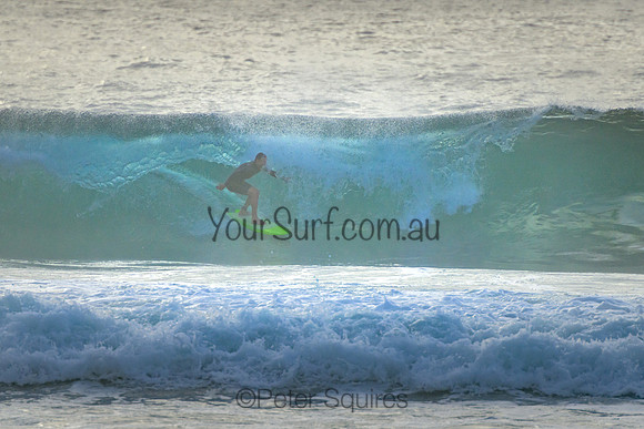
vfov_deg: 2.5
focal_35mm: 550
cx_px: 310
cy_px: 192
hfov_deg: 3.7
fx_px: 9837
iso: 800
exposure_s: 1/2000
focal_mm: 400
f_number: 5.6
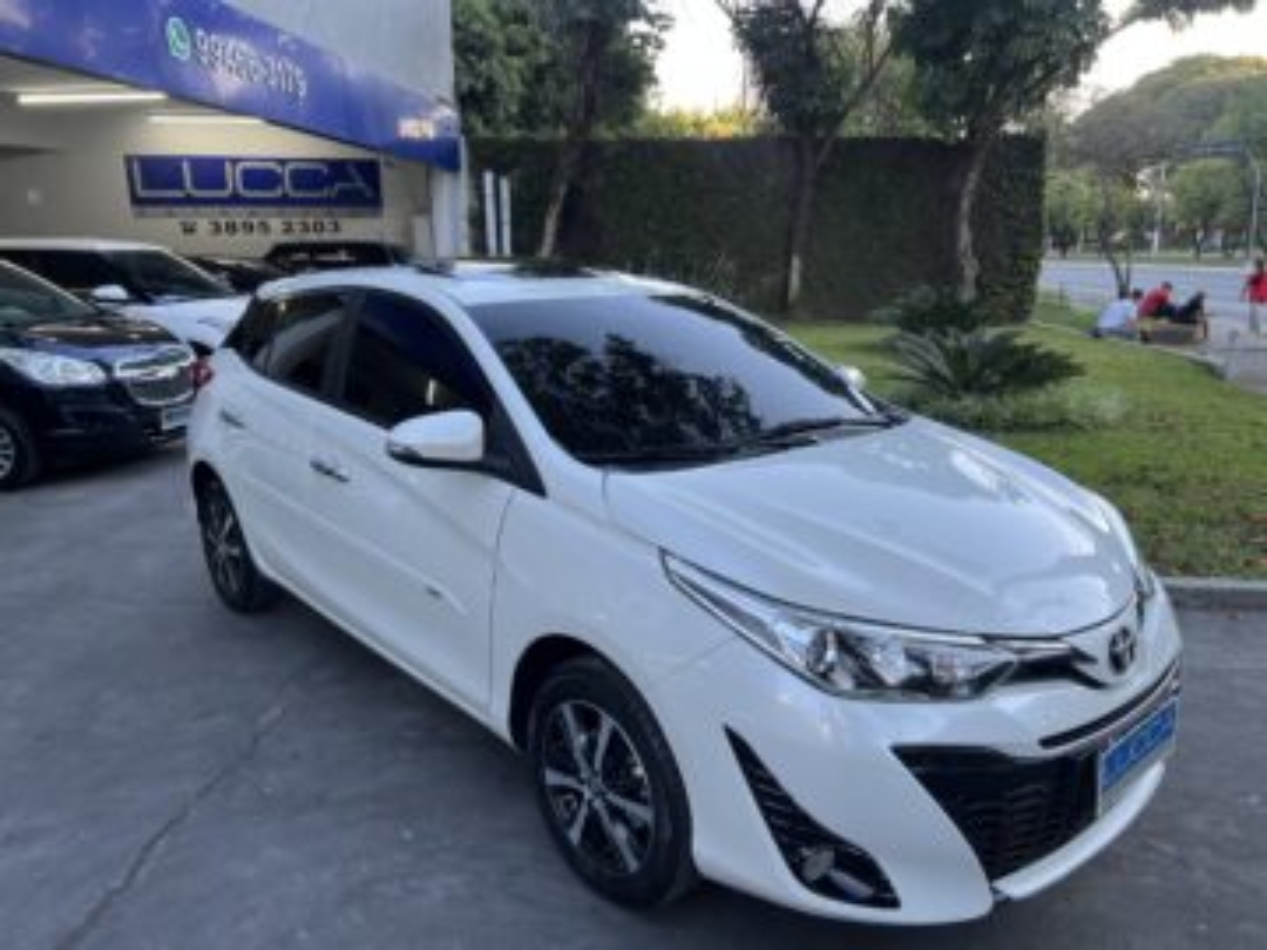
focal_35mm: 26
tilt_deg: -14.5
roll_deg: +0.8
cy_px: 475
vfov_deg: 53.1
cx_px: 634
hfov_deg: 67.3
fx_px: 952
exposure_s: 1/120
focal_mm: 5.7
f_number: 1.5
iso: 40
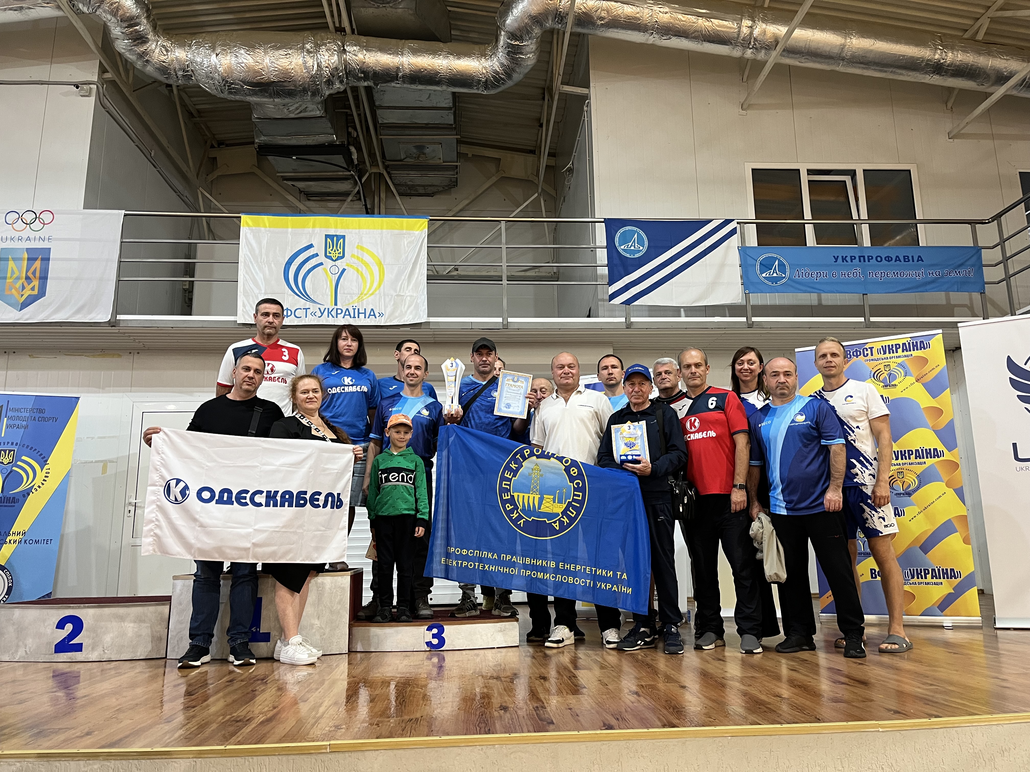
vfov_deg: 53.1
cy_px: 386
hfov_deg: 67.3
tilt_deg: +11.3
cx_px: 515
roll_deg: +0.7
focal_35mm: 26
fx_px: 774
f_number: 1.6
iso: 160
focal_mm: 5.1
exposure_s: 1/50
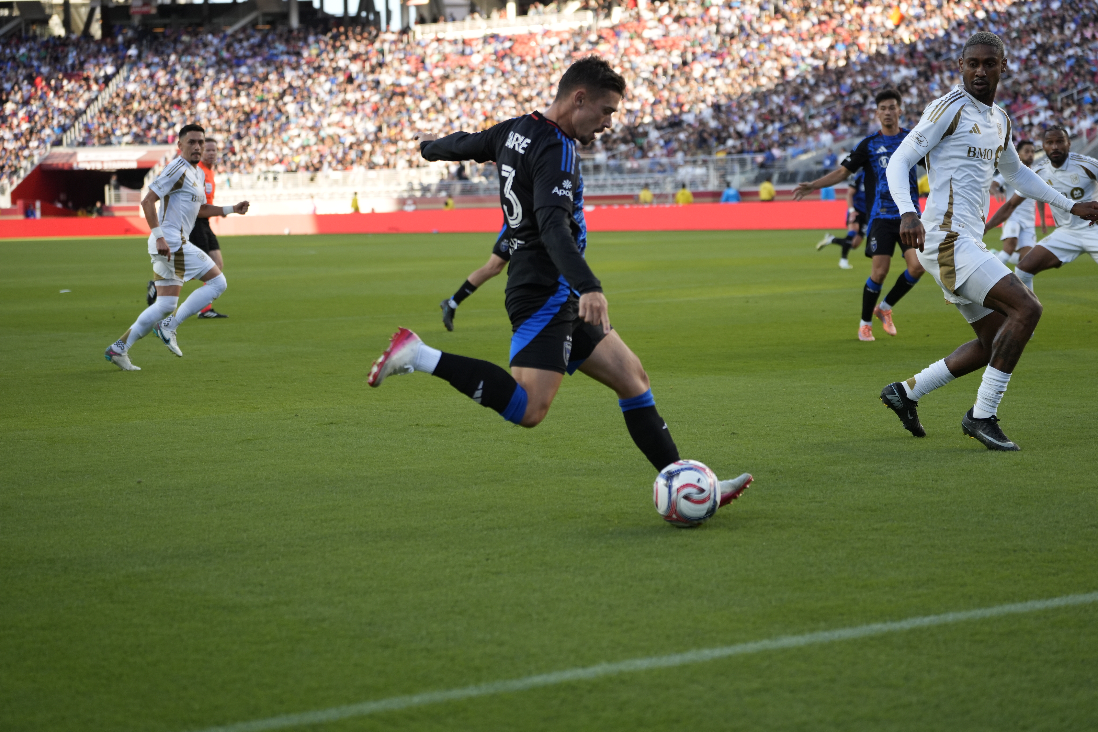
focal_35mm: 81
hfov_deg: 25.1
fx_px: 2470
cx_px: 525
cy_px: 316
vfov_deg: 16.8
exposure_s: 1/1600
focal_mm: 70
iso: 500
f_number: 2.8
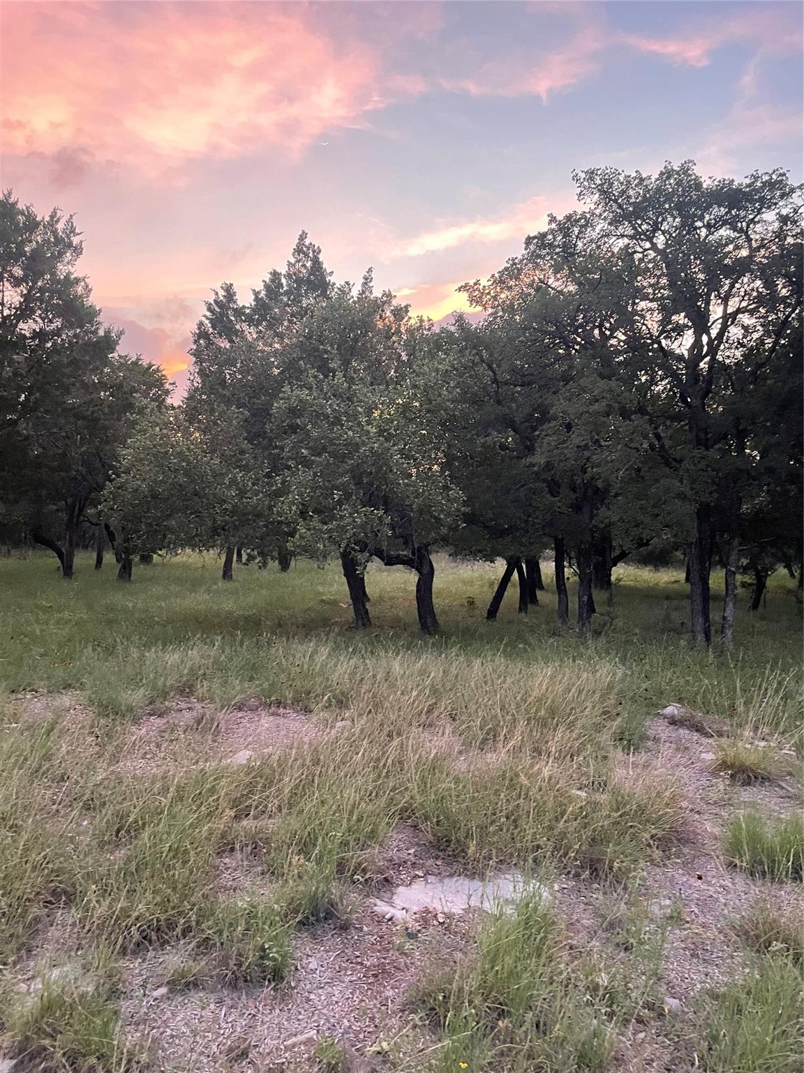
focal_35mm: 26
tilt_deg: +2.6
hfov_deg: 53.1
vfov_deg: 67.3
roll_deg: -0.2
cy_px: 536
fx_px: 805
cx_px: 402
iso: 320
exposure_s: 1/60
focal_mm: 4.2
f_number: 1.6
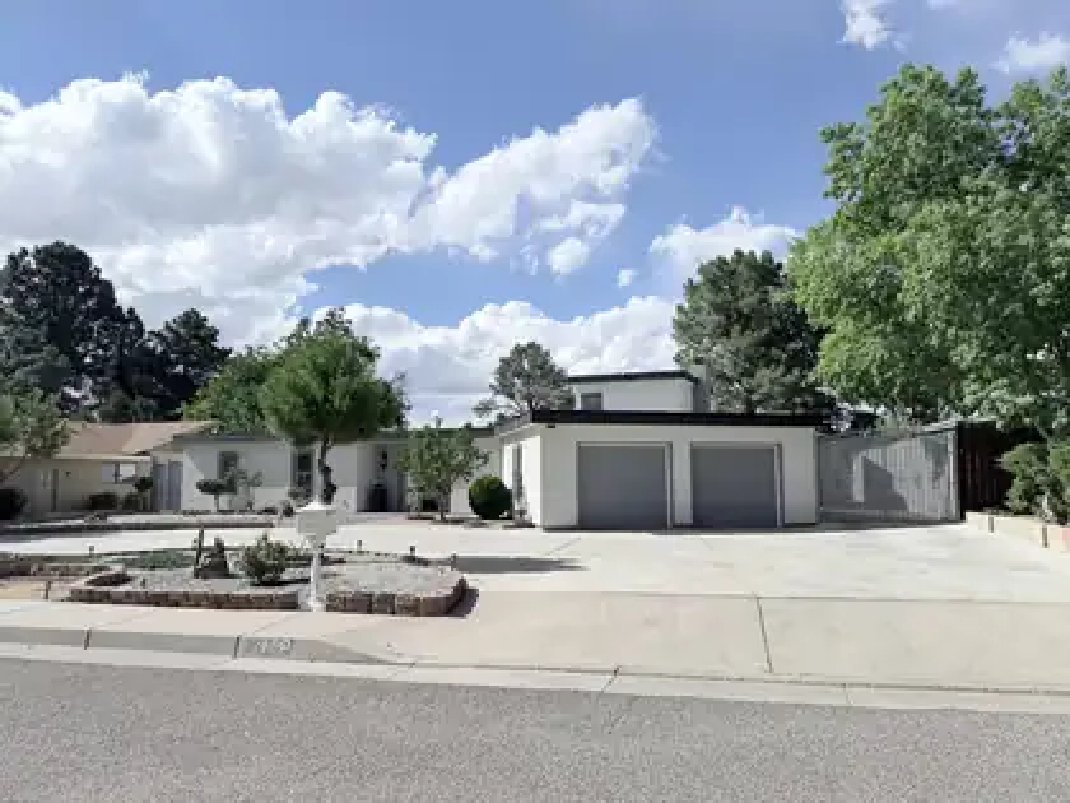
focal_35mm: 24
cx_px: 535
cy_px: 402
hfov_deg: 71.6
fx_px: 742
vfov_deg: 56.8
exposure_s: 1/8130
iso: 80
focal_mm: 6.76
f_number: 1.78
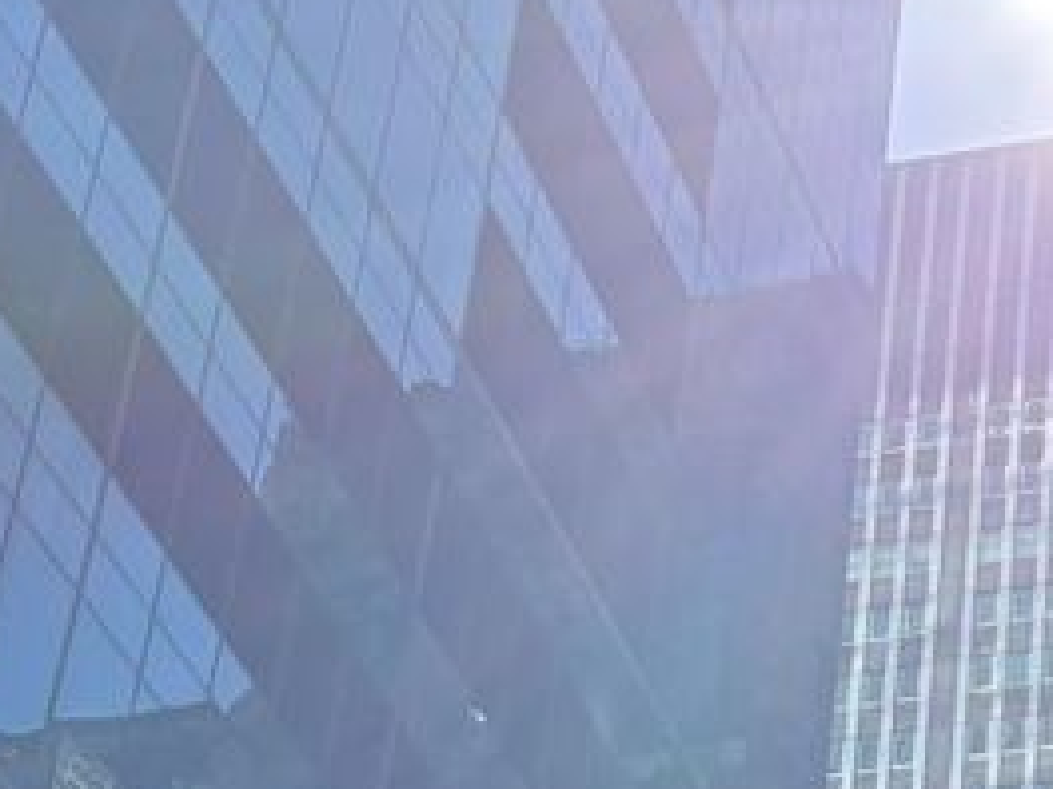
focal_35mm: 126
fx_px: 3833
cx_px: 1544
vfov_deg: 10.9
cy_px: 1486
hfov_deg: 14.6
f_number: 1.6
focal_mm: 5.96
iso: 64
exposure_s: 1/2985
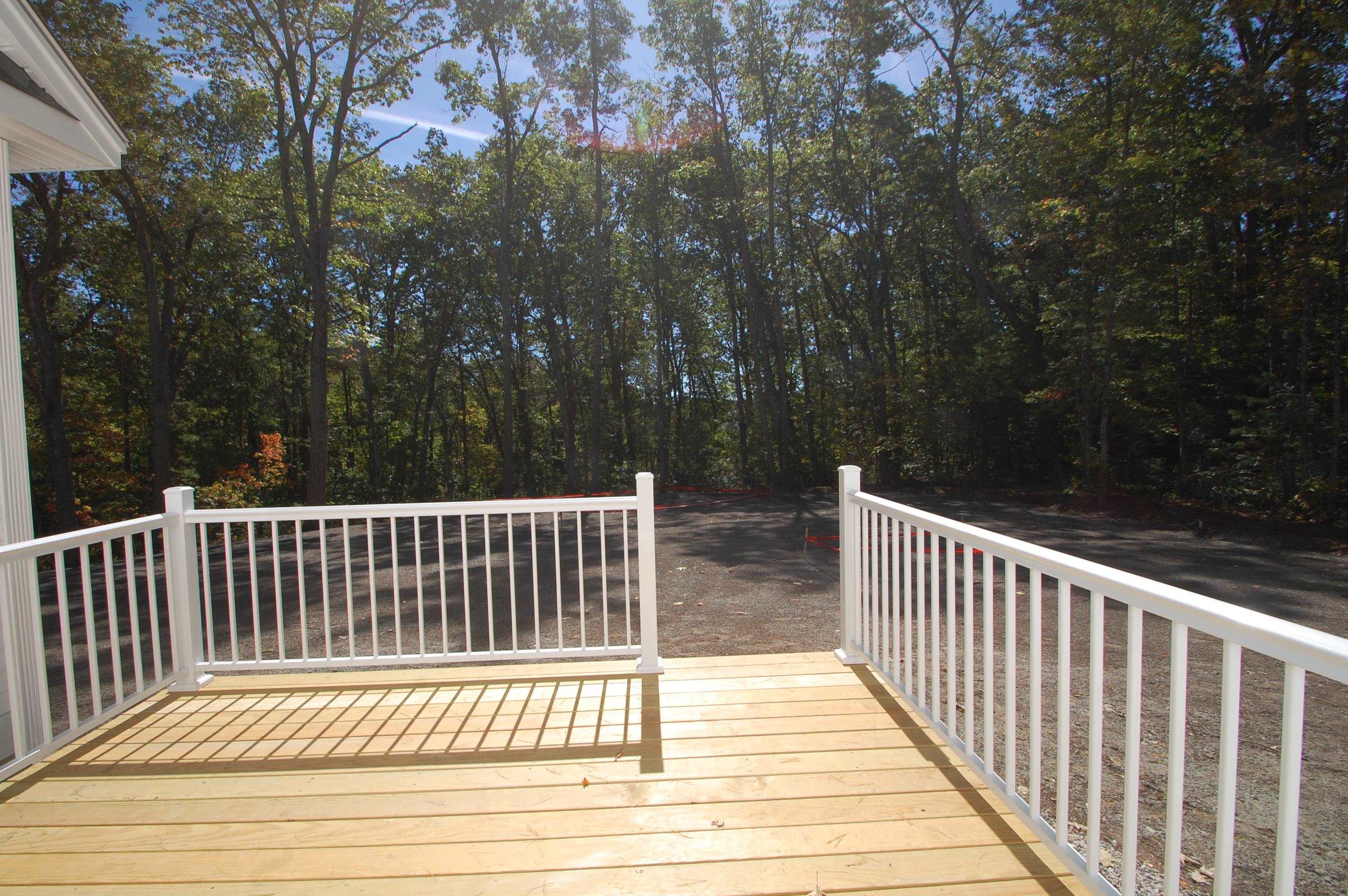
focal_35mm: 16
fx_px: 617
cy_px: 448
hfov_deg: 95.0
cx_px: 674
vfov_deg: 72.0
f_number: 8
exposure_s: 1/250
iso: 200
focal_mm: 11
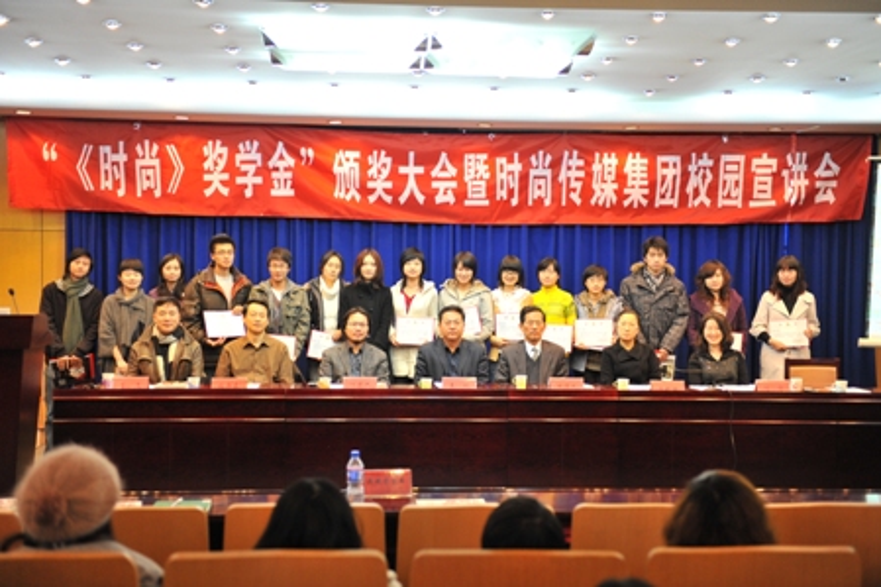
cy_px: 294
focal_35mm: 45
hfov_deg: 43.6
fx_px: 1101
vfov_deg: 29.8
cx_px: 440
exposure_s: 1/100
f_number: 2.8
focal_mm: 45
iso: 1600
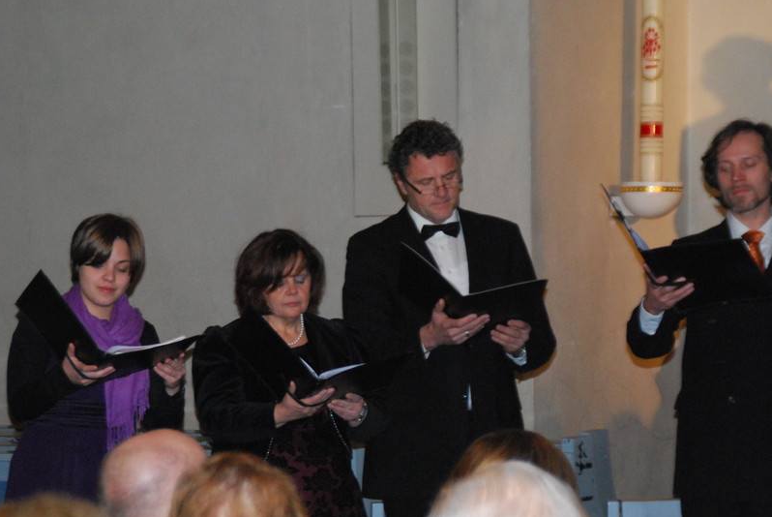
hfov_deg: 12.9
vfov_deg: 8.6
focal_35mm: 160
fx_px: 3427
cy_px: 304
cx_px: 412
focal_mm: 85
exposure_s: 1/60
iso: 1600
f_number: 5.6
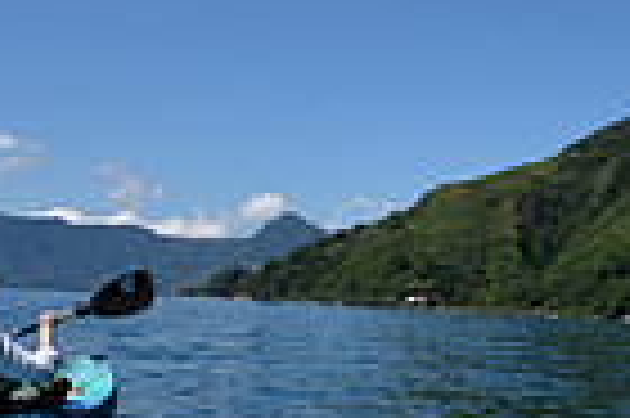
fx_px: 1014
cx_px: 855
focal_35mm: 58
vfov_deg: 22.6
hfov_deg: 27.6
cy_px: 20
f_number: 9
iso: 80
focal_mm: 14
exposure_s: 1/250
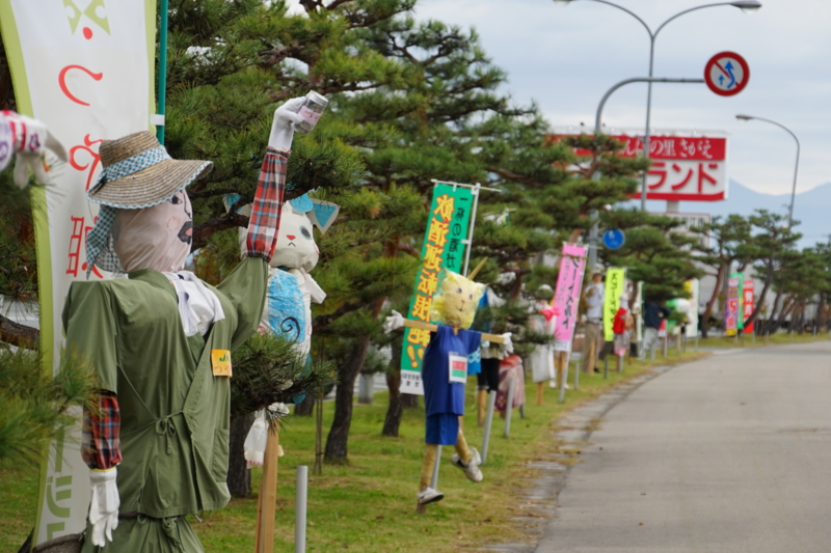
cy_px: 276
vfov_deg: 9.5
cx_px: 416
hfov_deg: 14.3
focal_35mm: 144
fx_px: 3323
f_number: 5.6
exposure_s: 1/200
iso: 160
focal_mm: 96
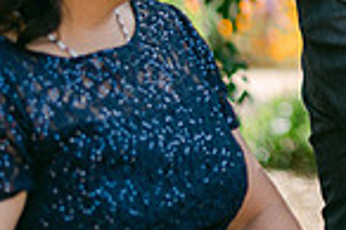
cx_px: 519
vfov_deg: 6.6
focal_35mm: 206
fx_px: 1978
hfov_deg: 9.7
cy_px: -112
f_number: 2
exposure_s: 1/1250
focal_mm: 50
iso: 100
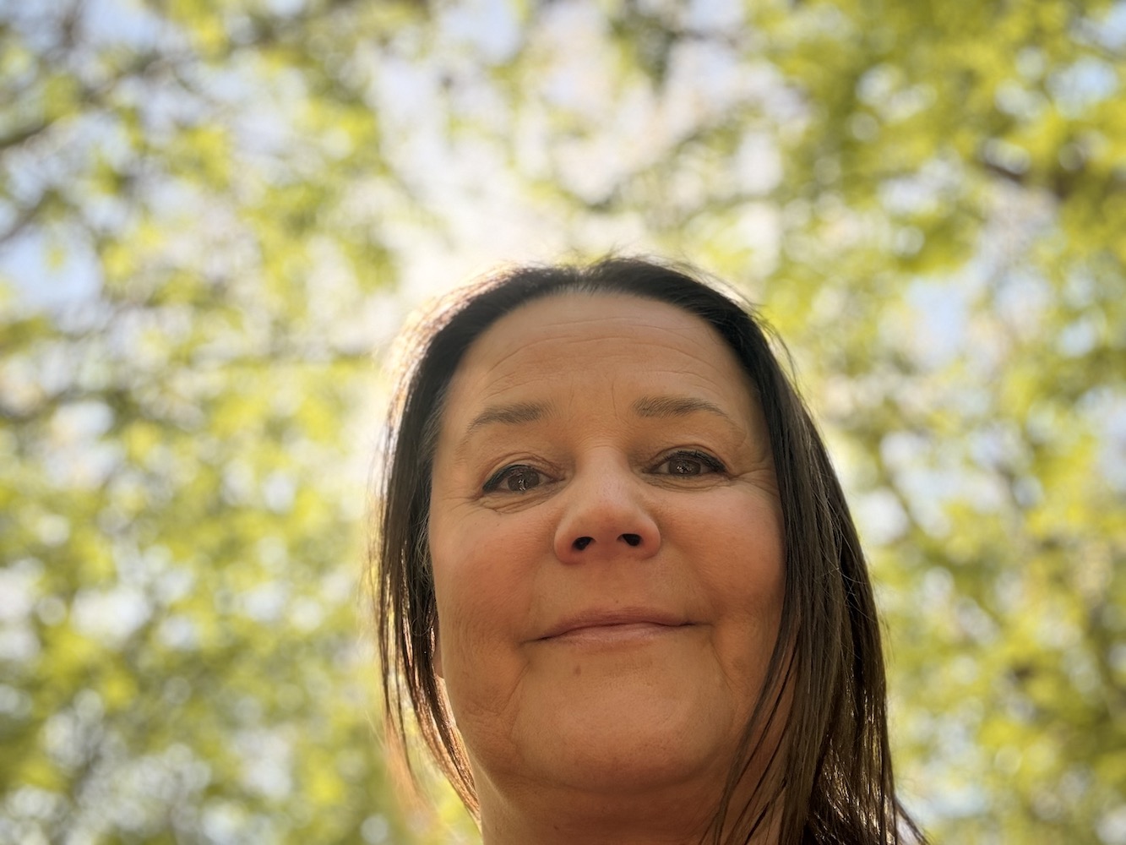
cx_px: 563
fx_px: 976
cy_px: 422
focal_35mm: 30
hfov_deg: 60.0
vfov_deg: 46.8
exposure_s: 1/243
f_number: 1.9
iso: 50
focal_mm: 2.69
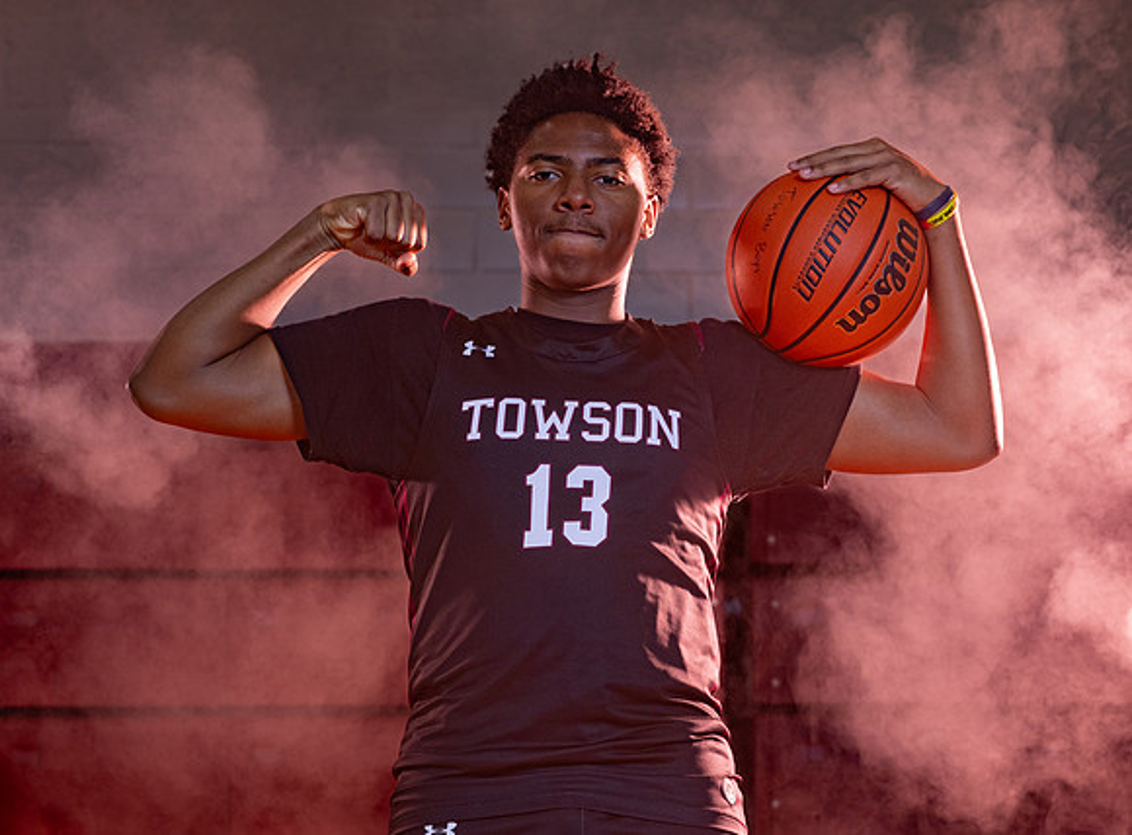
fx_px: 4303
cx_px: 582
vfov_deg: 11.1
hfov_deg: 15.0
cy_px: 461
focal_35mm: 132
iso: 250
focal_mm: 110
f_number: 5.6
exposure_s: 1/160
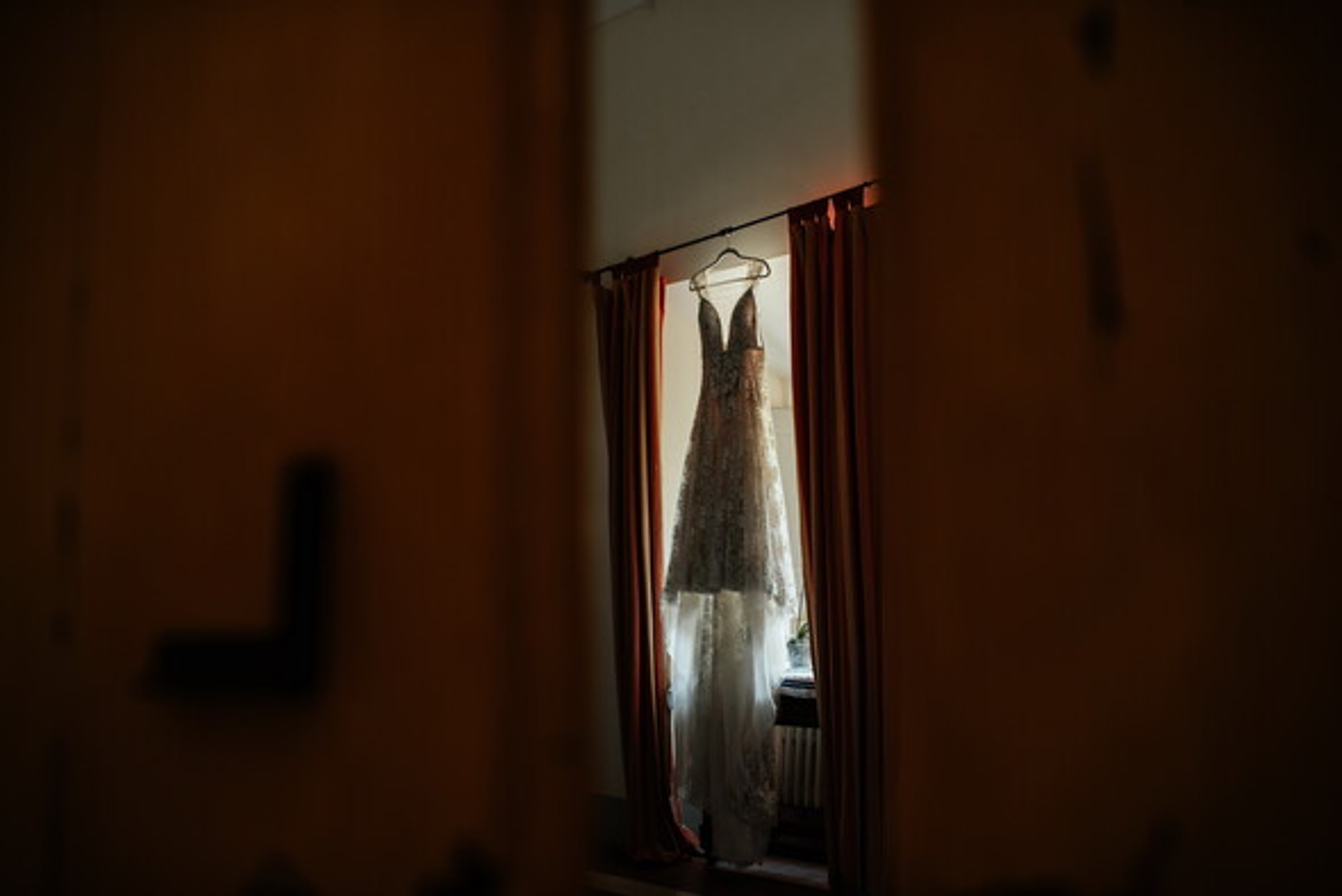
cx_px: 671
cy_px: 448
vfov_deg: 37.9
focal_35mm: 35
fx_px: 1305
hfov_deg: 54.4
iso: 320
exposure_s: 1/100
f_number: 2.2
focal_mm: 35
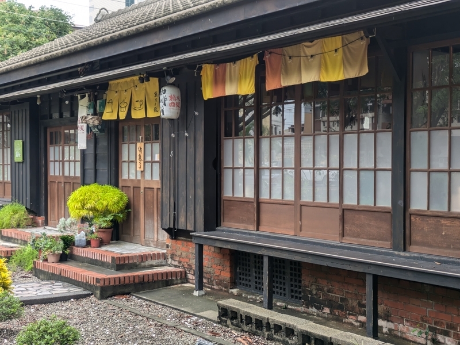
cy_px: 172
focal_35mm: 51
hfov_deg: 37.5
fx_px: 678
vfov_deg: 28.6
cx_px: 230
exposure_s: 1/238
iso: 40
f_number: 1.89
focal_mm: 5.43
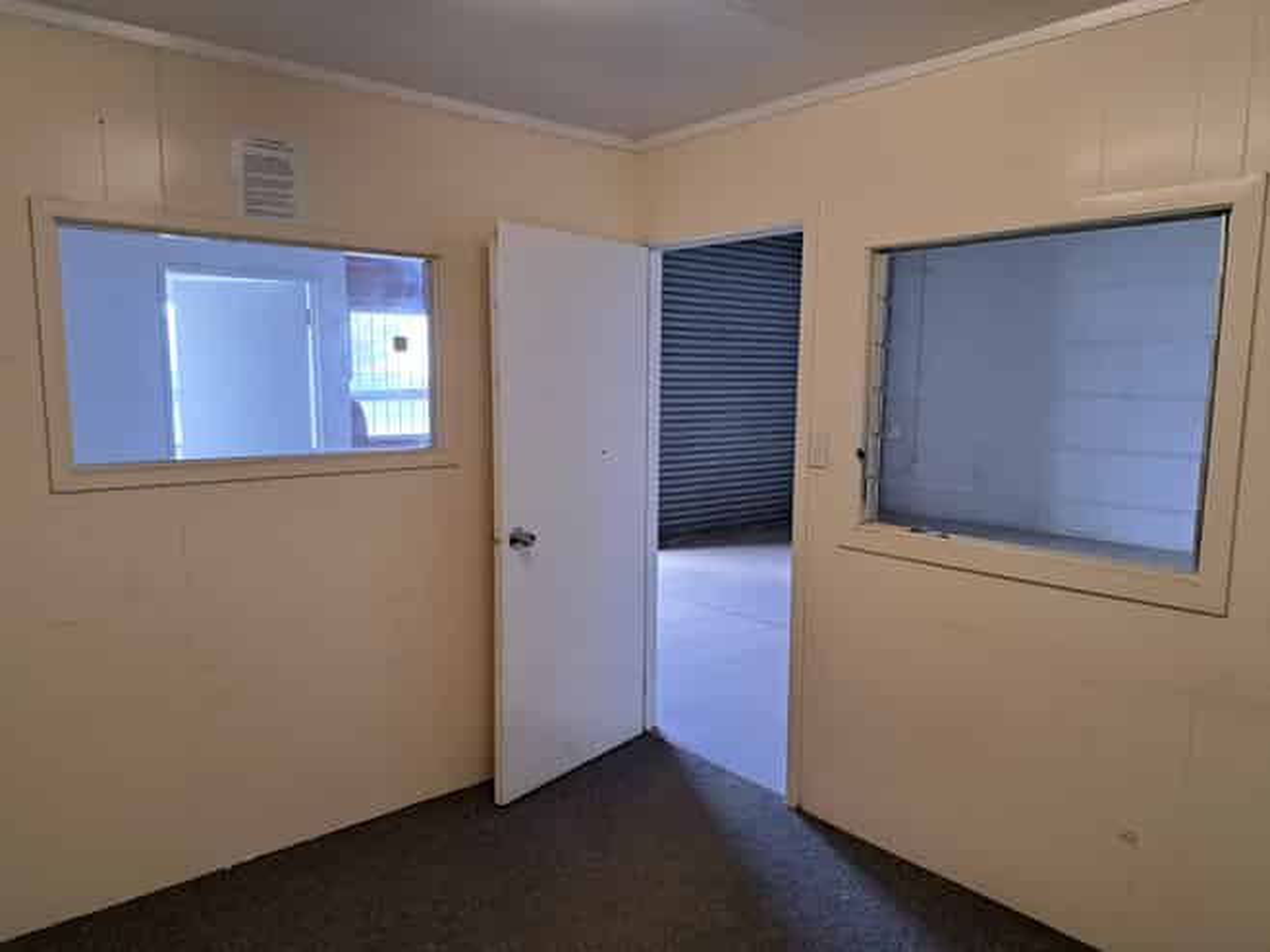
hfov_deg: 71.6
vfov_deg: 56.8
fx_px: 880
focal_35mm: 24
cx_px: 635
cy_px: 476
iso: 200
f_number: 1.8
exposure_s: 1/50
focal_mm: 5.23
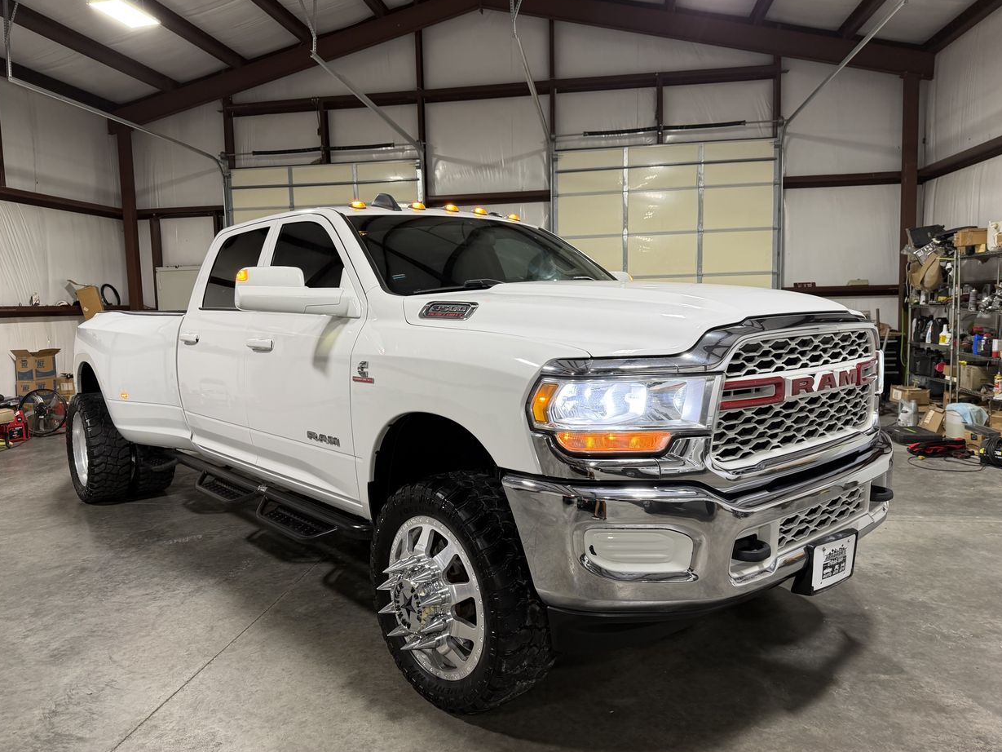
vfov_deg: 54.9
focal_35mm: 25
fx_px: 724
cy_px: 368
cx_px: 490
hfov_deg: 69.4
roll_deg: +1.1
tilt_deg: -6.2
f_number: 1.78
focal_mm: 6.76
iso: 125
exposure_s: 1/60
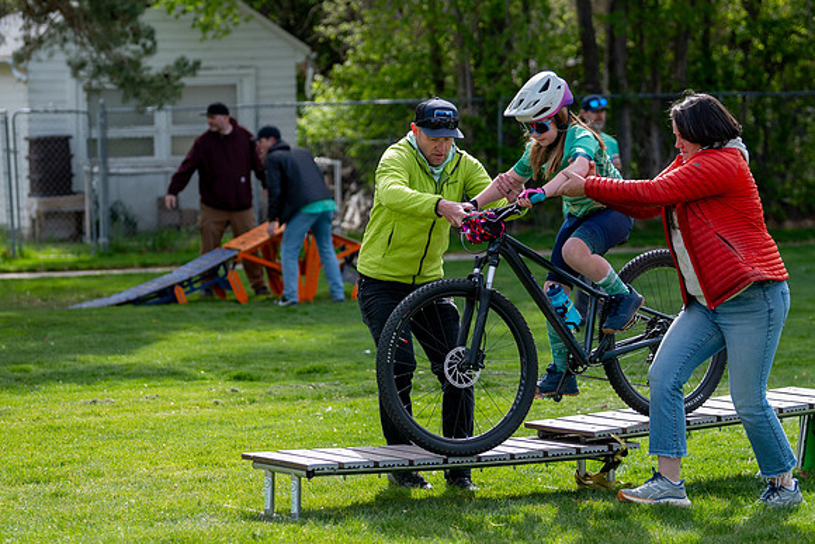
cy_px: 272
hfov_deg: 14.4
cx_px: 408
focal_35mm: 142
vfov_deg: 9.6
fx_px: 3227
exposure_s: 1/2000
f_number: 2.8
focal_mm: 95
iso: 200
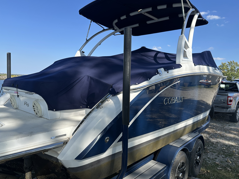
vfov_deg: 54.9
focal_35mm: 25
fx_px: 173
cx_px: 120
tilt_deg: -1.3
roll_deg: -3.7
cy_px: 87
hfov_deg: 69.4
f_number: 1.78
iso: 80
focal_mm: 6.86
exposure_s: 1/3155
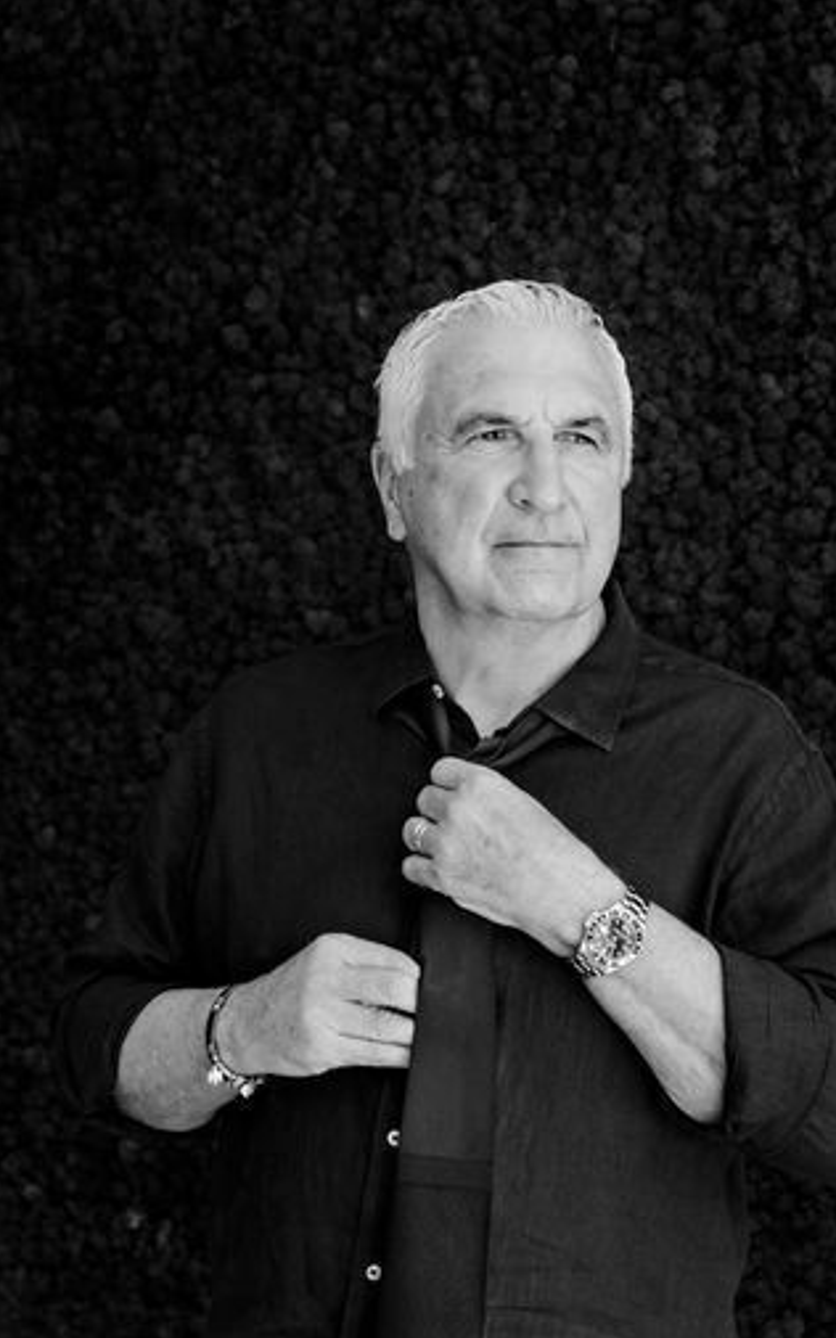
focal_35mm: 98
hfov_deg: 13.3
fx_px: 3575
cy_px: 666
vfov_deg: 21.2
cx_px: 410
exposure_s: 1/160
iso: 1250
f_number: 5.6
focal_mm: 95
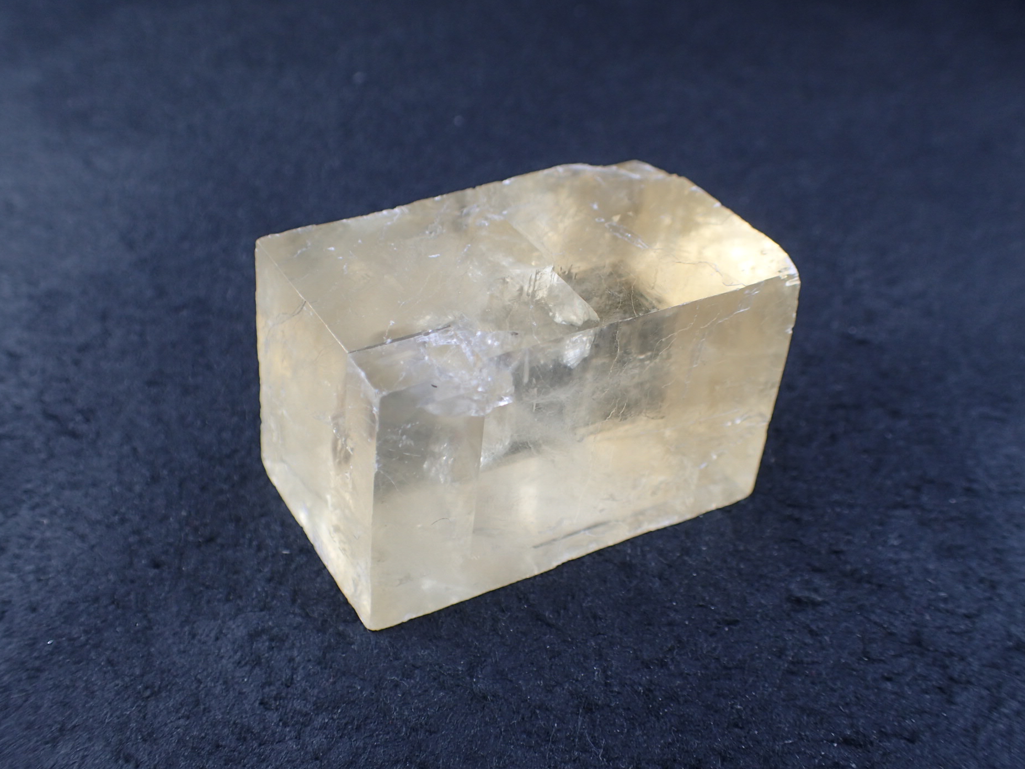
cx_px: 526
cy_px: 384
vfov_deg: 45.5
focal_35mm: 31
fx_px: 918
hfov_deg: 58.3
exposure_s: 1/200
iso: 100
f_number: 2.3
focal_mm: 5.5
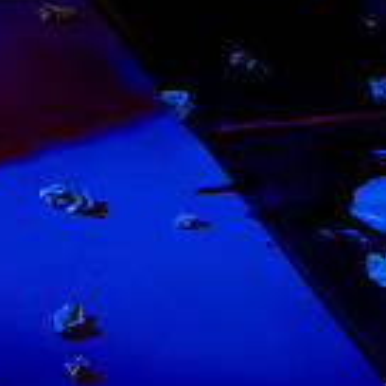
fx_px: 1564
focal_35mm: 124
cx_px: -35
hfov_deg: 13.8
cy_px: -41
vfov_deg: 13.8
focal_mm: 24
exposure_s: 1/100
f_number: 4
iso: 5000
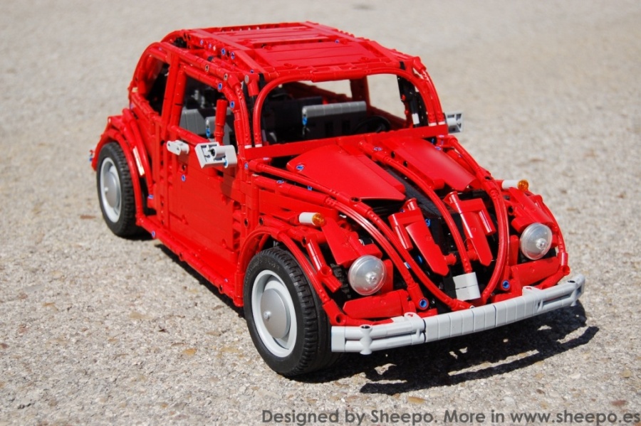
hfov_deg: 33.4
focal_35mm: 60
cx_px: 320
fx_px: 1068
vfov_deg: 22.6
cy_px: 213
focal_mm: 40
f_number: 5
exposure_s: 1/1250
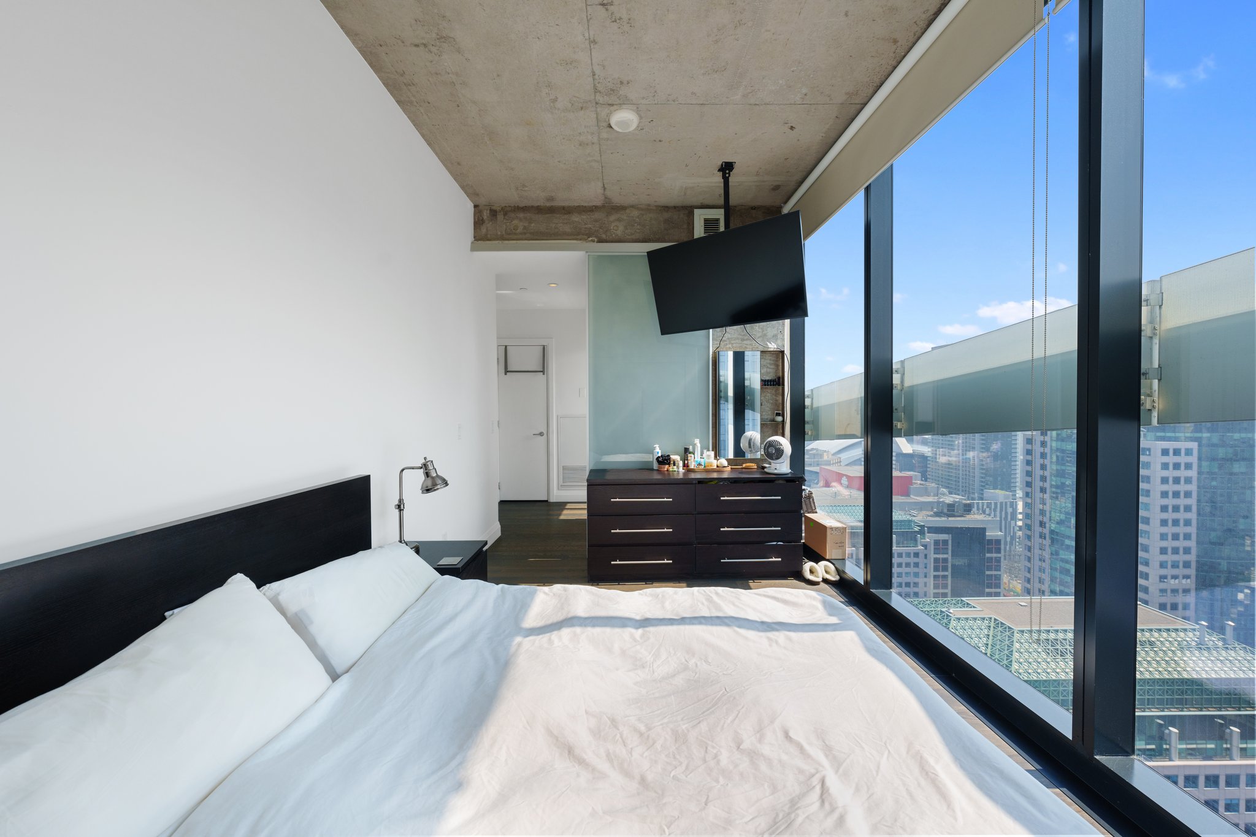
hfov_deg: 112.6
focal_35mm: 12
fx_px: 419
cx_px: 628
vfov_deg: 90.0
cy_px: 418
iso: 800
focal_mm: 12
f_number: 7.1
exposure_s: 1/200
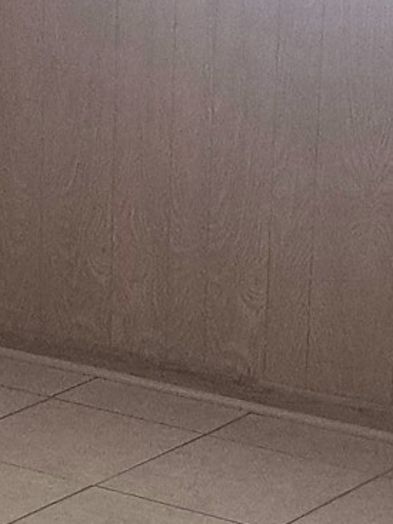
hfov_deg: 11.0
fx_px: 2030
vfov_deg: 14.7
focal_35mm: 134
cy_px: 336
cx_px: 7
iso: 500
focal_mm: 5.23
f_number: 1.8
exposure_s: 1/60.2
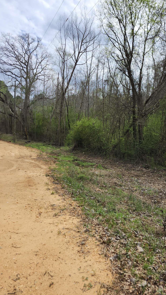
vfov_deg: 71.9
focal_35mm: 26
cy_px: 143
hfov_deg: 44.1
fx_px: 203
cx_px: 101
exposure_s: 1/1525
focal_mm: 5.54
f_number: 1.8
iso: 25
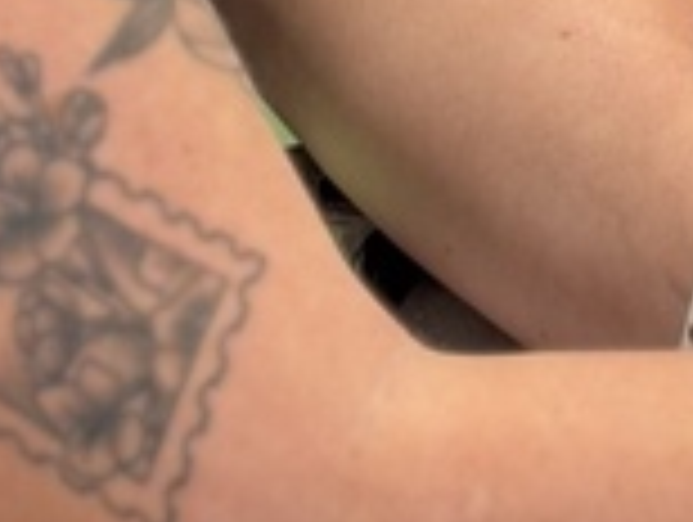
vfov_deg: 4.5
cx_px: 518
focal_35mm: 319
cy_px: -986
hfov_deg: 6.2
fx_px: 6396
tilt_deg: -12.3
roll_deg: +3.0
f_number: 1.8
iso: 500
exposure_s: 1/120
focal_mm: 6.93
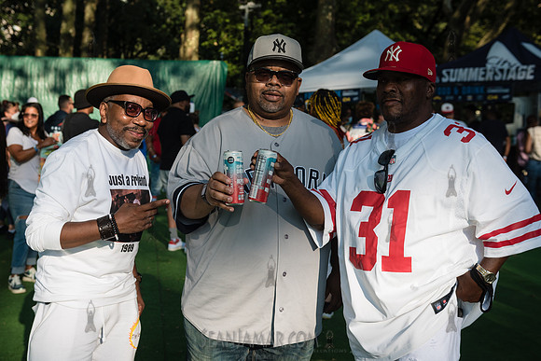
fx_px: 693
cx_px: 243
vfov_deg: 29.2
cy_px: 182
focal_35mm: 46
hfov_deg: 42.6
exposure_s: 1/1250
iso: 200
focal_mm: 36
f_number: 4
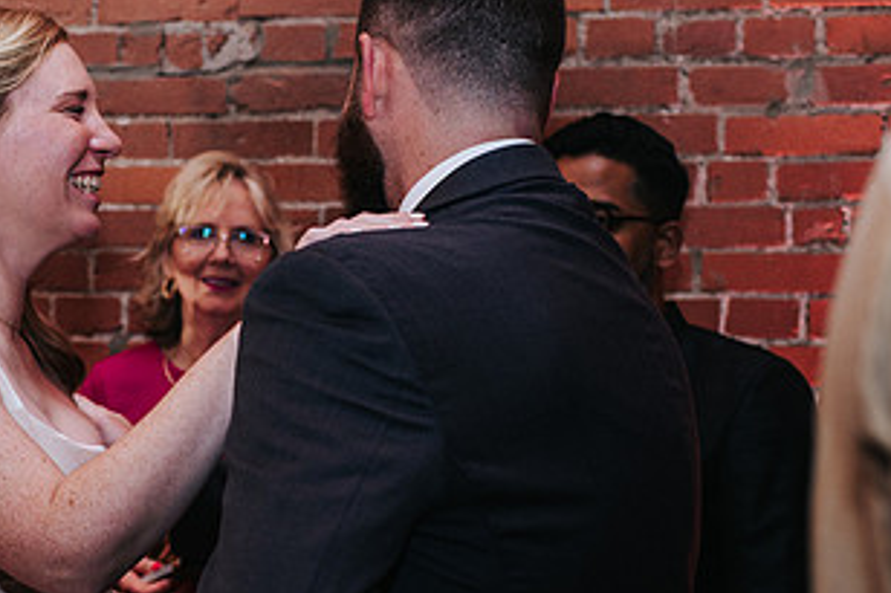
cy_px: 417
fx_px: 1781
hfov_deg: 27.4
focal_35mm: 72
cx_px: 153
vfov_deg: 18.8
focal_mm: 35
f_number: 3.2
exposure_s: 1/200
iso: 800
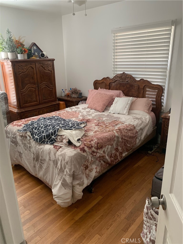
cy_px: 122
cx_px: 92
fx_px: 183
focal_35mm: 26
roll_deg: +0.6
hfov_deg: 53.1
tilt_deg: -17.3
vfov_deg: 67.3
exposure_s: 1/60
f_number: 1.8
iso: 125
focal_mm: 4.25
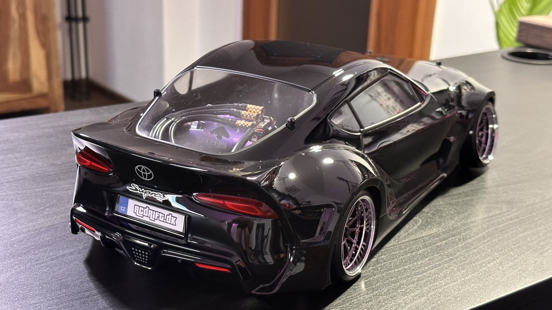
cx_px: 276
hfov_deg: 39.2
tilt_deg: -20.5
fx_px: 776
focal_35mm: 53
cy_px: 179
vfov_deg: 22.6
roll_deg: -2.9
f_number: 1.78
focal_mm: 6.86
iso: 400
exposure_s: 1/40
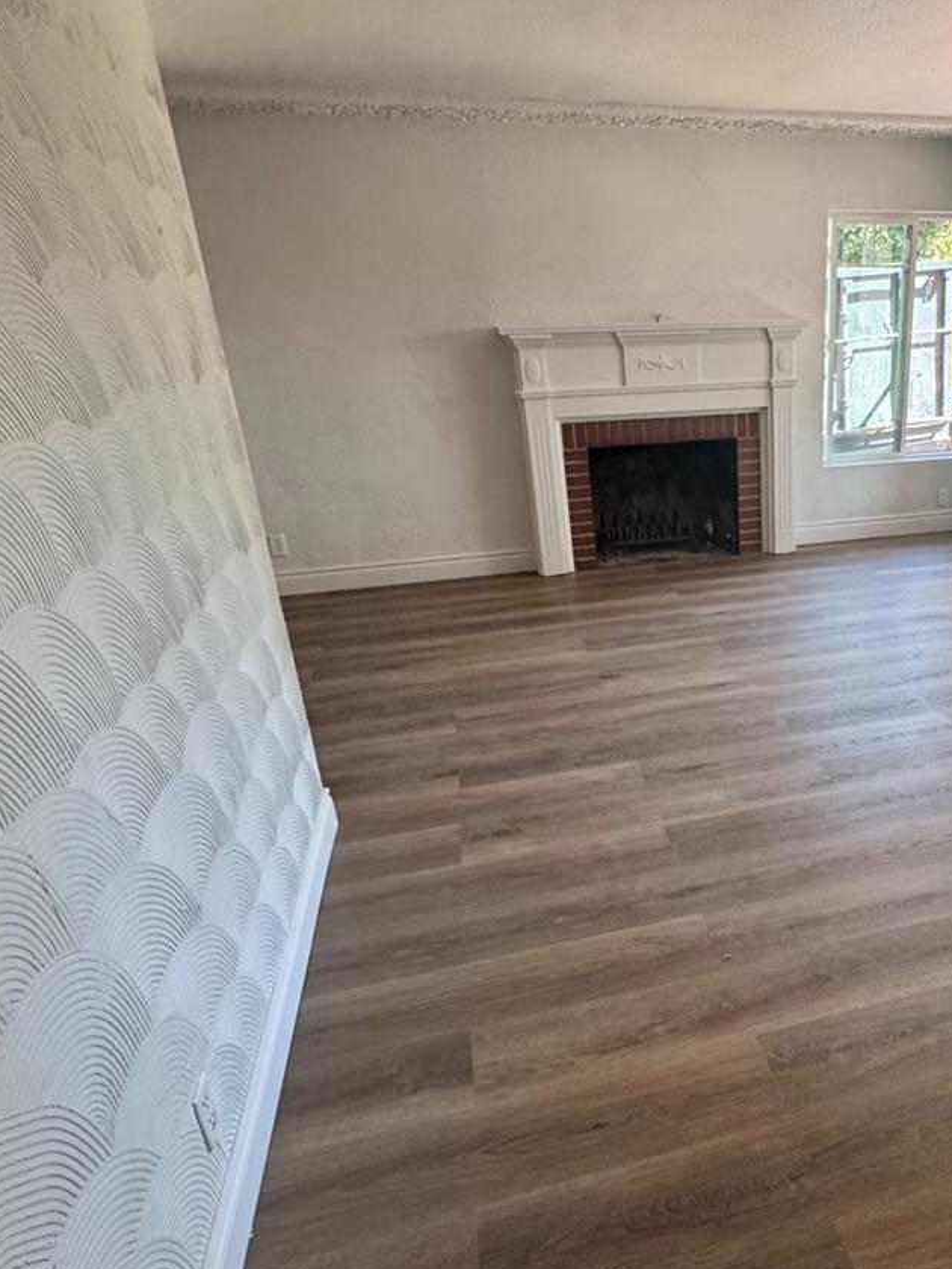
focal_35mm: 25
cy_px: 693
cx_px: 747
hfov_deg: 51.8
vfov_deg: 69.2
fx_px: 917
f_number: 2.2
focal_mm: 2.22
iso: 250
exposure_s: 1/120
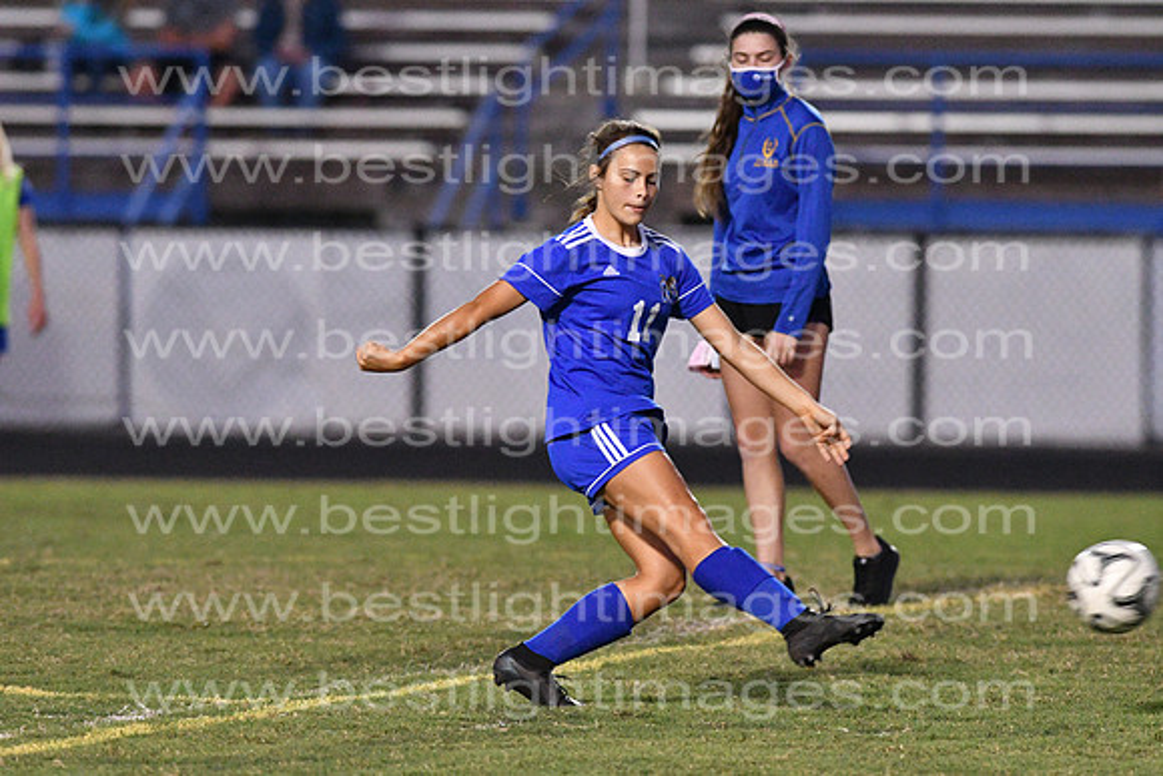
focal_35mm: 450
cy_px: 388
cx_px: 582
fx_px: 14540
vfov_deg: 3.1
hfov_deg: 4.6
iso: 10000
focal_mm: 300
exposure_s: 1/800
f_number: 3.5
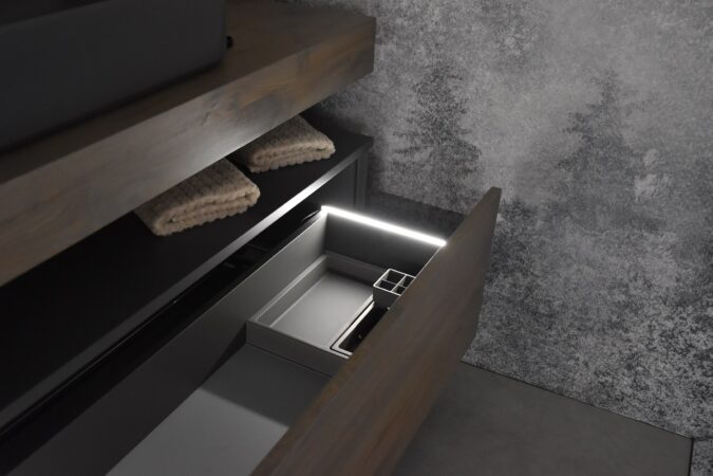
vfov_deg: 36.9
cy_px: 238
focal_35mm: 36
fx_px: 713
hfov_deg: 53.1
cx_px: 356
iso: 3200
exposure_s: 1/25
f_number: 3.8
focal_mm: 24
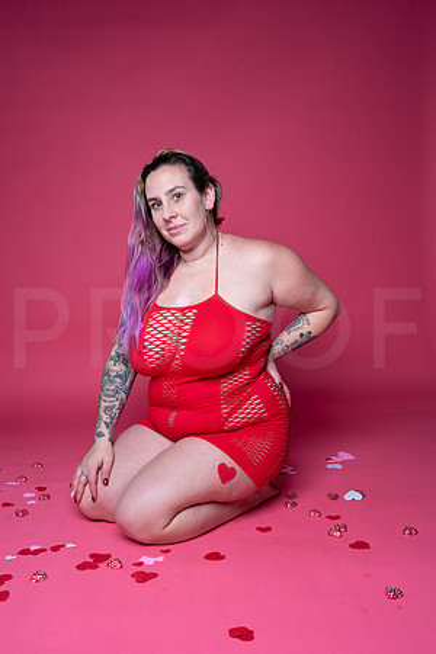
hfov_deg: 37.9
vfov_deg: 54.4
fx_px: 636
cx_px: 218
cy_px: 327
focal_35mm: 35
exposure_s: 1/160
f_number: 8
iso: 100
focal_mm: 35
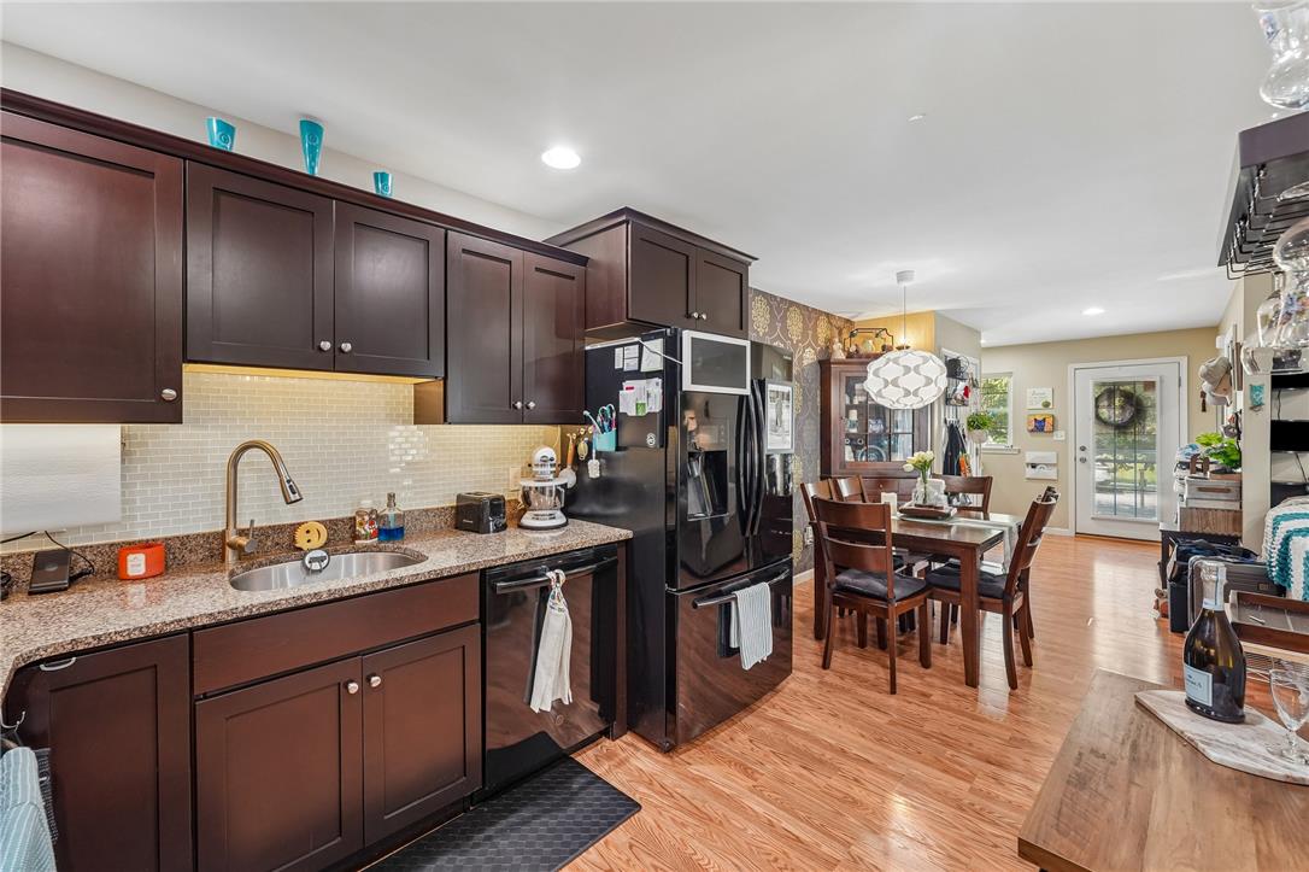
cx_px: 654
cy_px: 436
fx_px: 509
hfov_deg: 104.3
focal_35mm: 14
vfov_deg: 81.2
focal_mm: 14
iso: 500
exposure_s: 1/5
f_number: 8
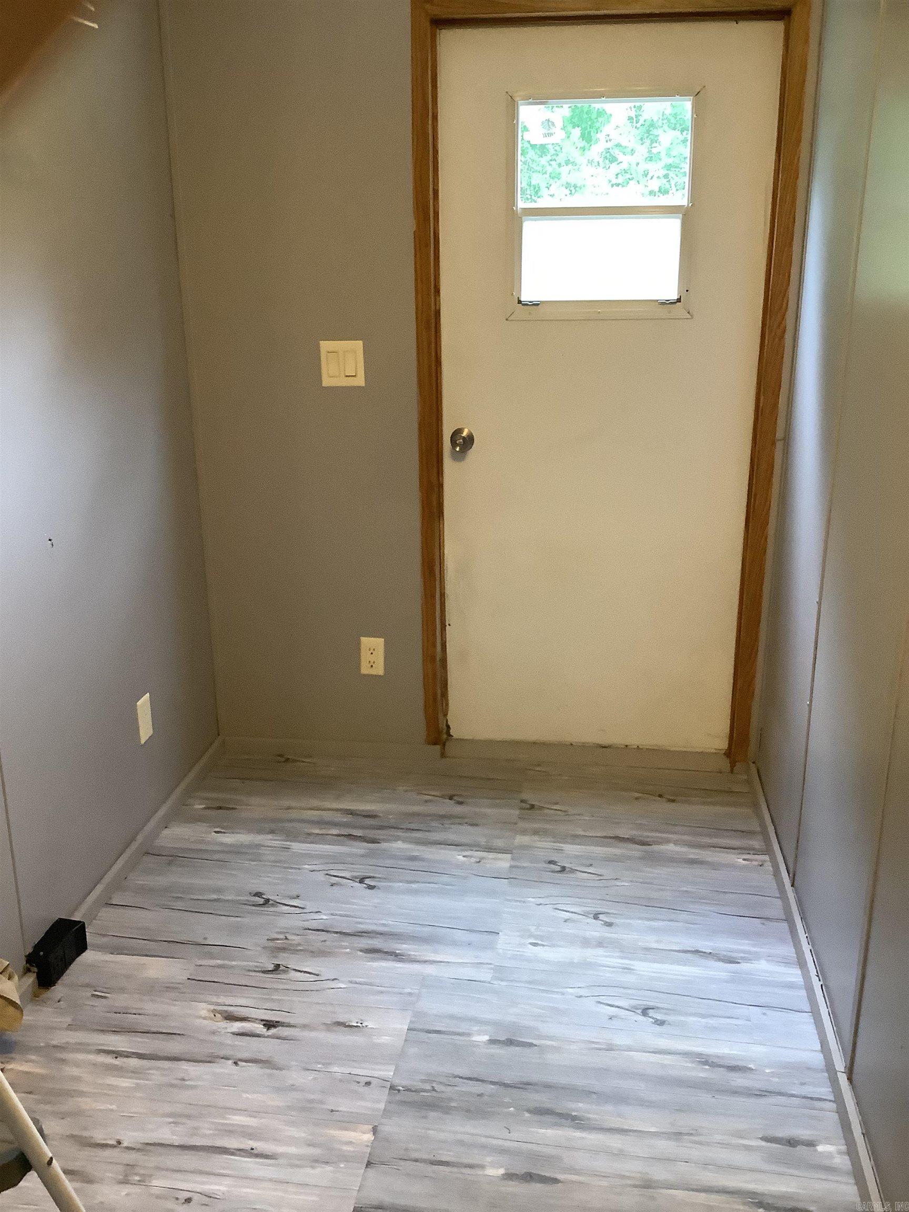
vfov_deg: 58.4
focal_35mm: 31
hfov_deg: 45.4
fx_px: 1085
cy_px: 606
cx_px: 454
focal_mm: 3.3
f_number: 2.4
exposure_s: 1/60
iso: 320
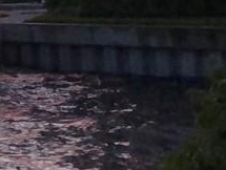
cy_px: -31
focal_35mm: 208
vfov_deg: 7.1
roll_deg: +0.8
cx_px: -577
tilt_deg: +0.9
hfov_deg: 7.6
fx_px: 1360
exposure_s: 1/120
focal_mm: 3.99
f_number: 1.8
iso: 64
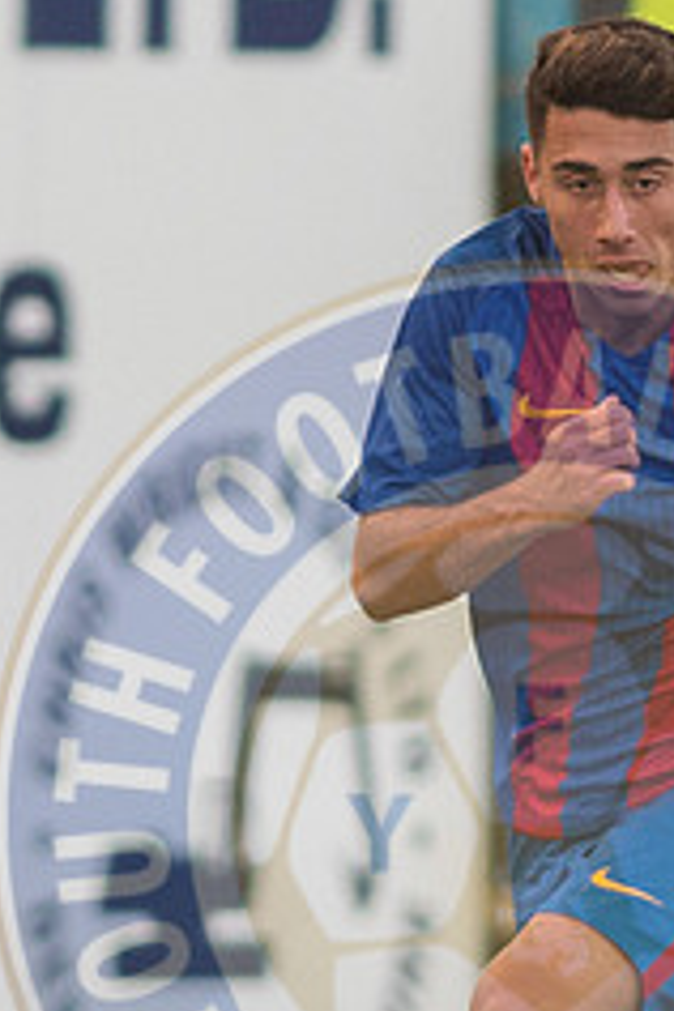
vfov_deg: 2.4
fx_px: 24037
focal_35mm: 856
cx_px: 537
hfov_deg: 1.6
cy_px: 811
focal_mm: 300
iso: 800
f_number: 3.5
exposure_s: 1/1000
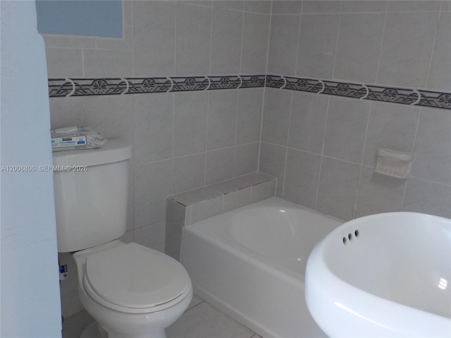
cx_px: 226
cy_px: 169
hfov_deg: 60.0
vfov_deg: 46.8
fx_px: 391
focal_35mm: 30
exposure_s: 1/40
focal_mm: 4.1
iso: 125
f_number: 3.3
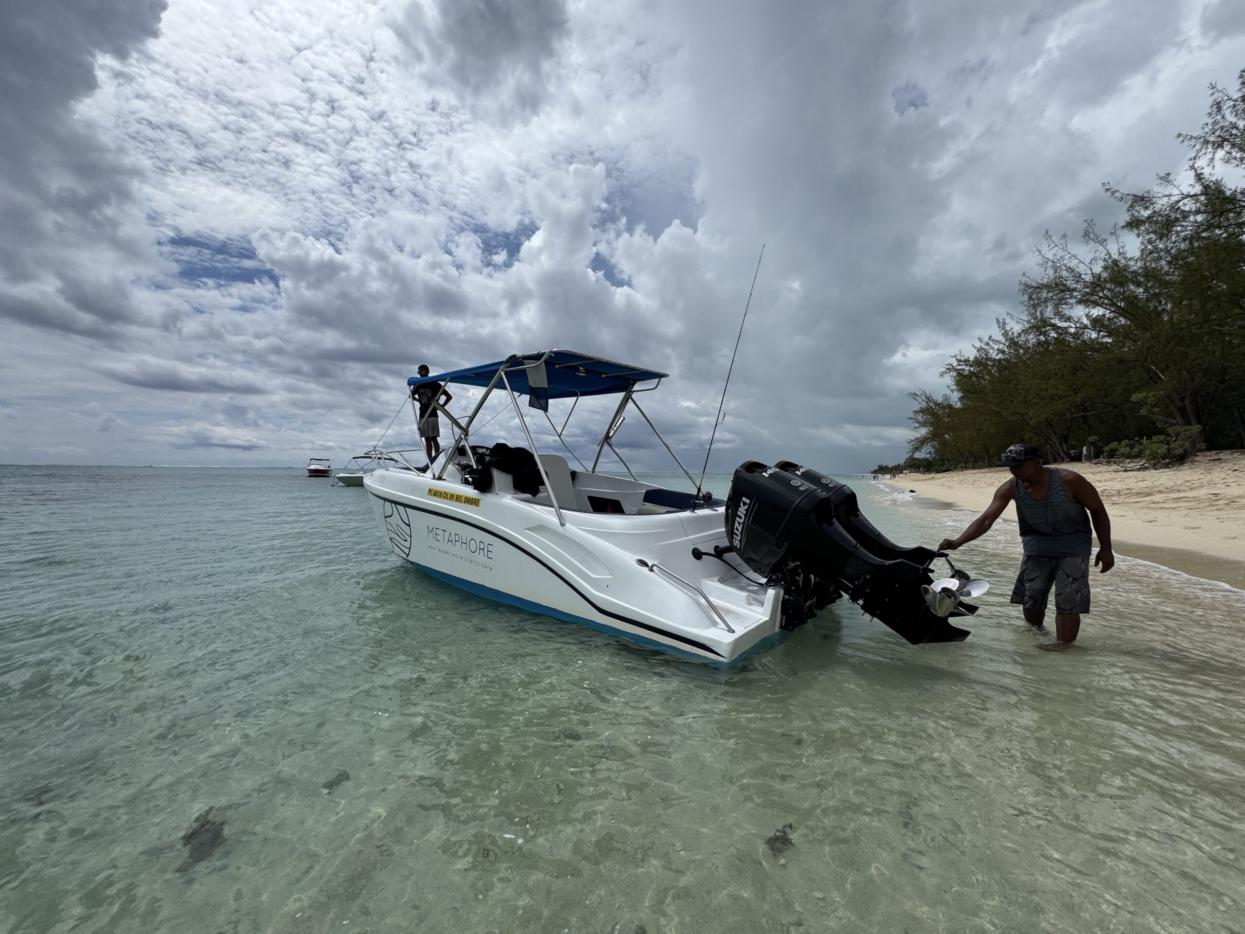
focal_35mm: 14
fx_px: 504
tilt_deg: -0.2
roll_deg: +0.5
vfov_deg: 85.7
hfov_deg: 102.1
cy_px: 467
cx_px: 622
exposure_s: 1/4132
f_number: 2.2
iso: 40
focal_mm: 2.22
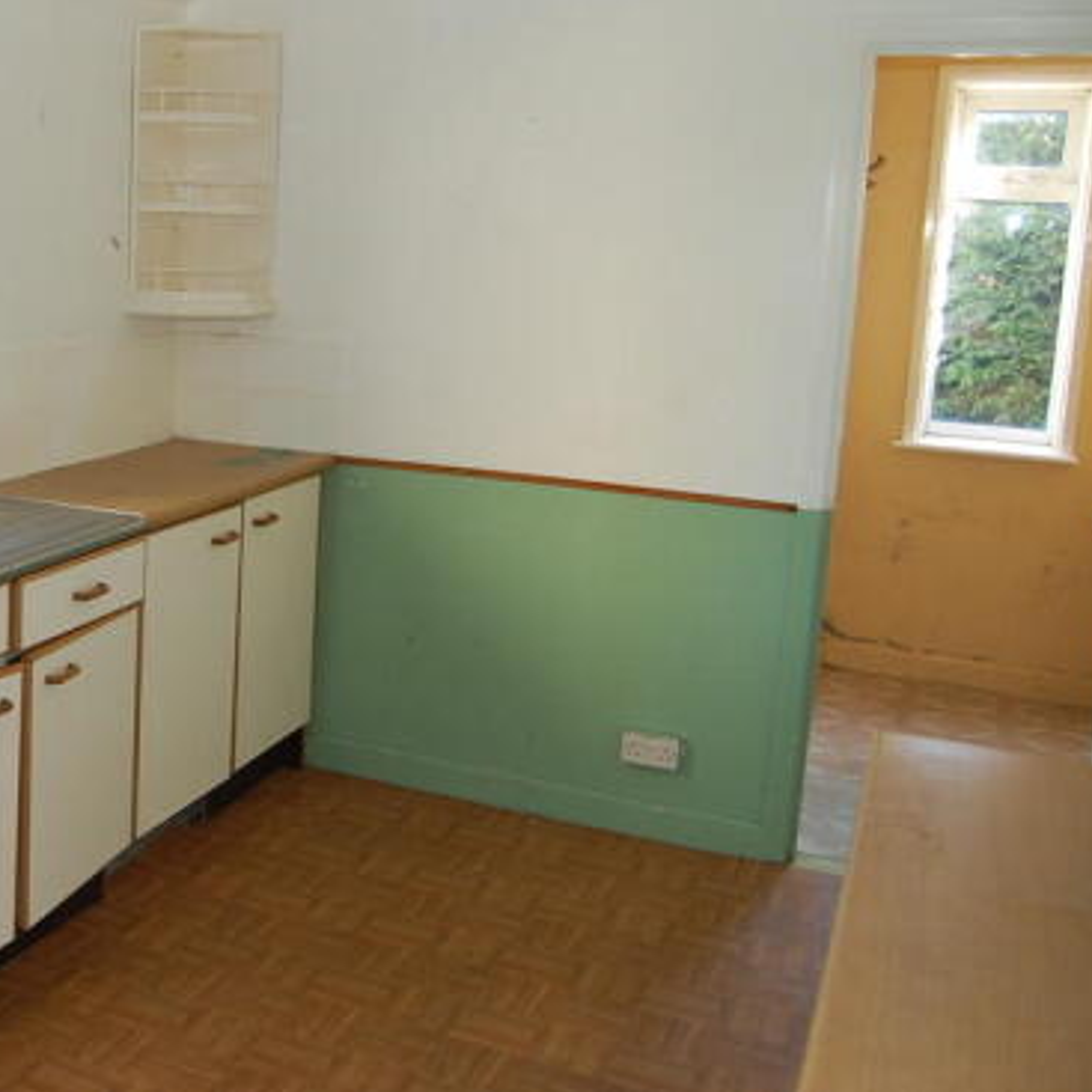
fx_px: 1463
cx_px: 140
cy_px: 451
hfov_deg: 38.5
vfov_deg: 40.8
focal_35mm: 41
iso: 400
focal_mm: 18
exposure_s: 1/60
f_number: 3.5
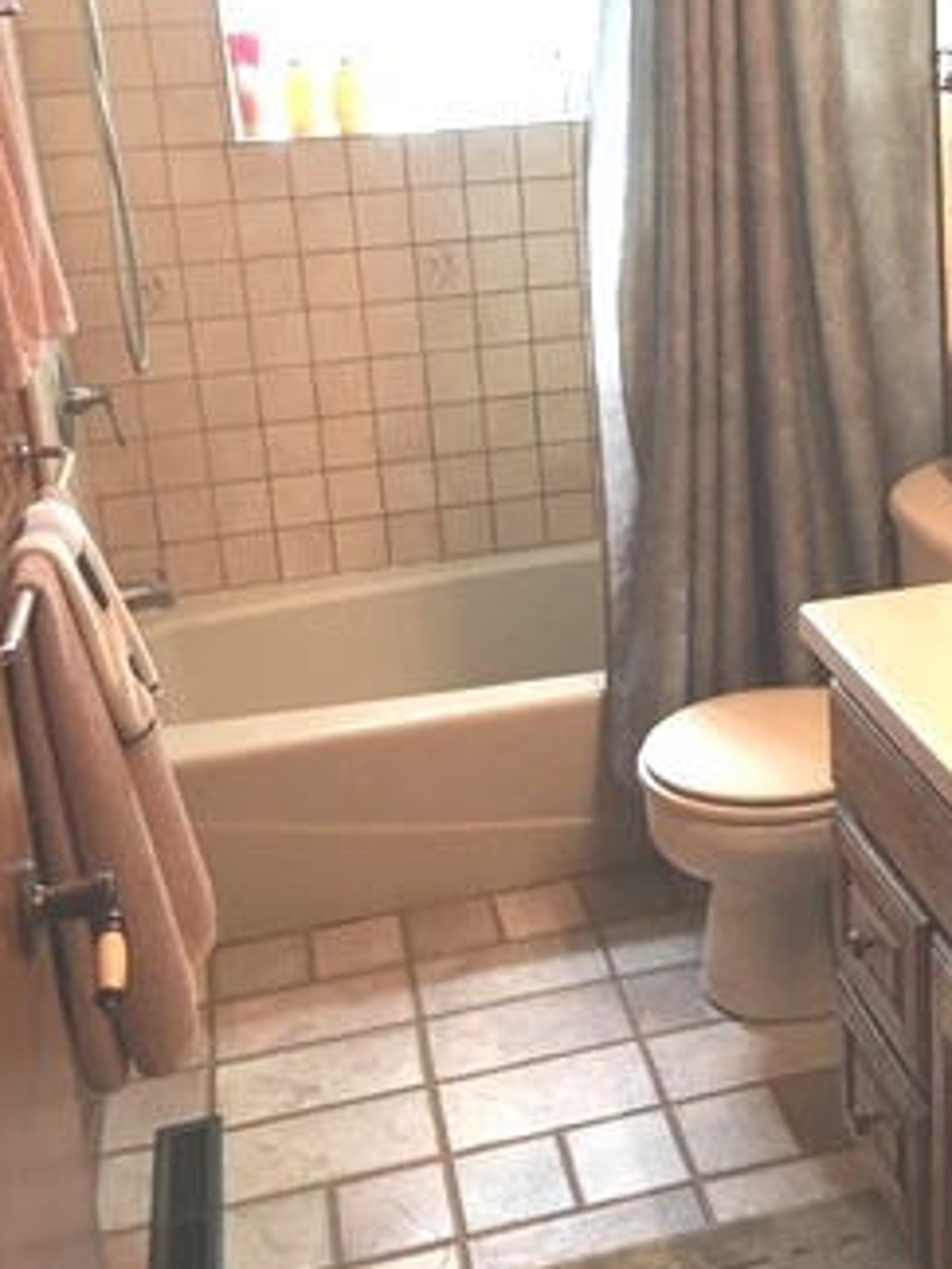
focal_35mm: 43
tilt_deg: -14.8
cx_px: 670
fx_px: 1577
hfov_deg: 33.2
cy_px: 446
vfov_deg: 43.4
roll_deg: +2.7
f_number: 2.2
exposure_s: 1/30
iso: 32
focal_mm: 4.15
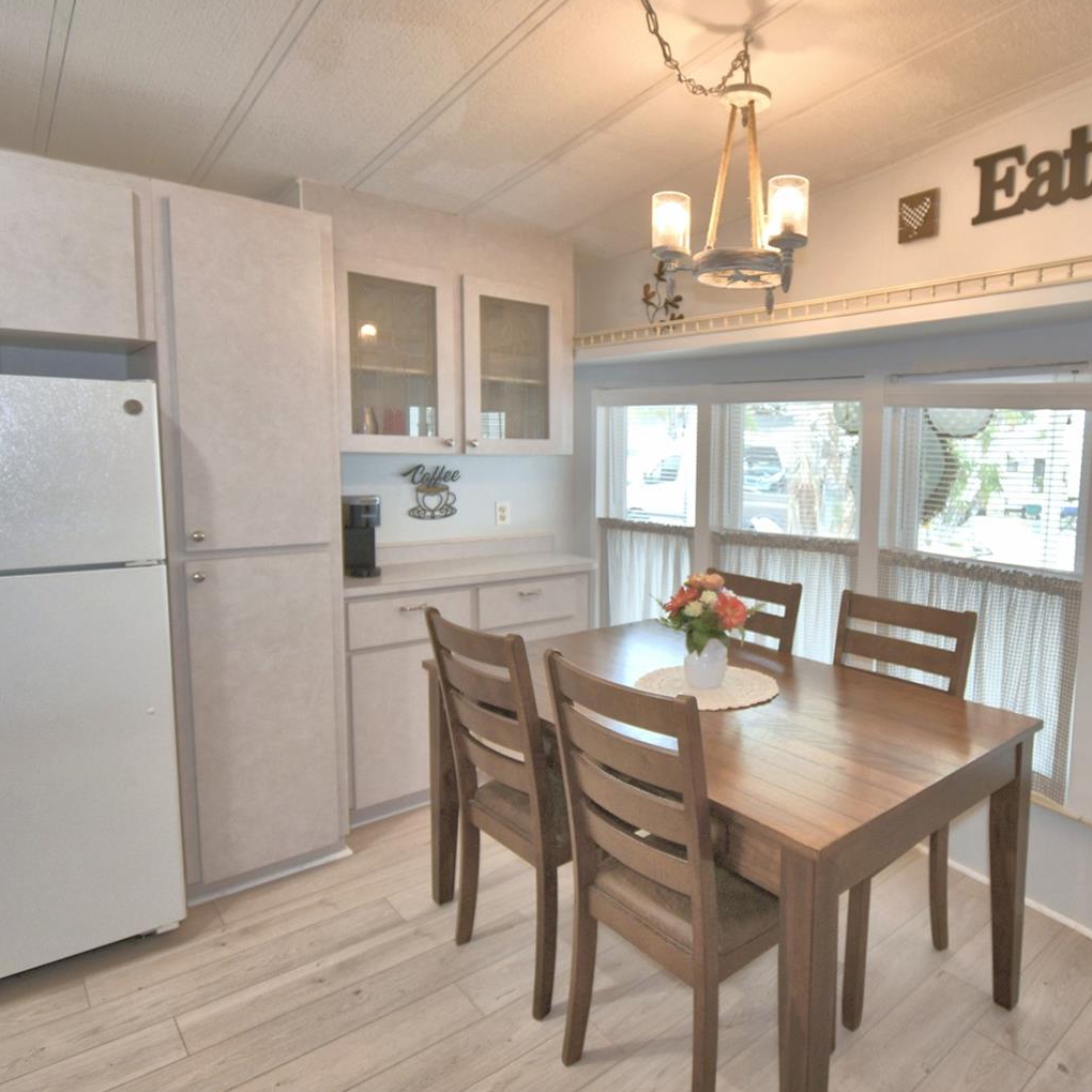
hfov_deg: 72.0
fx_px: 714
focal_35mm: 20
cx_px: 752
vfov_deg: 74.8
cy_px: 530
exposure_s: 1/60
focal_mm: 10
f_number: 4.5
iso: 140
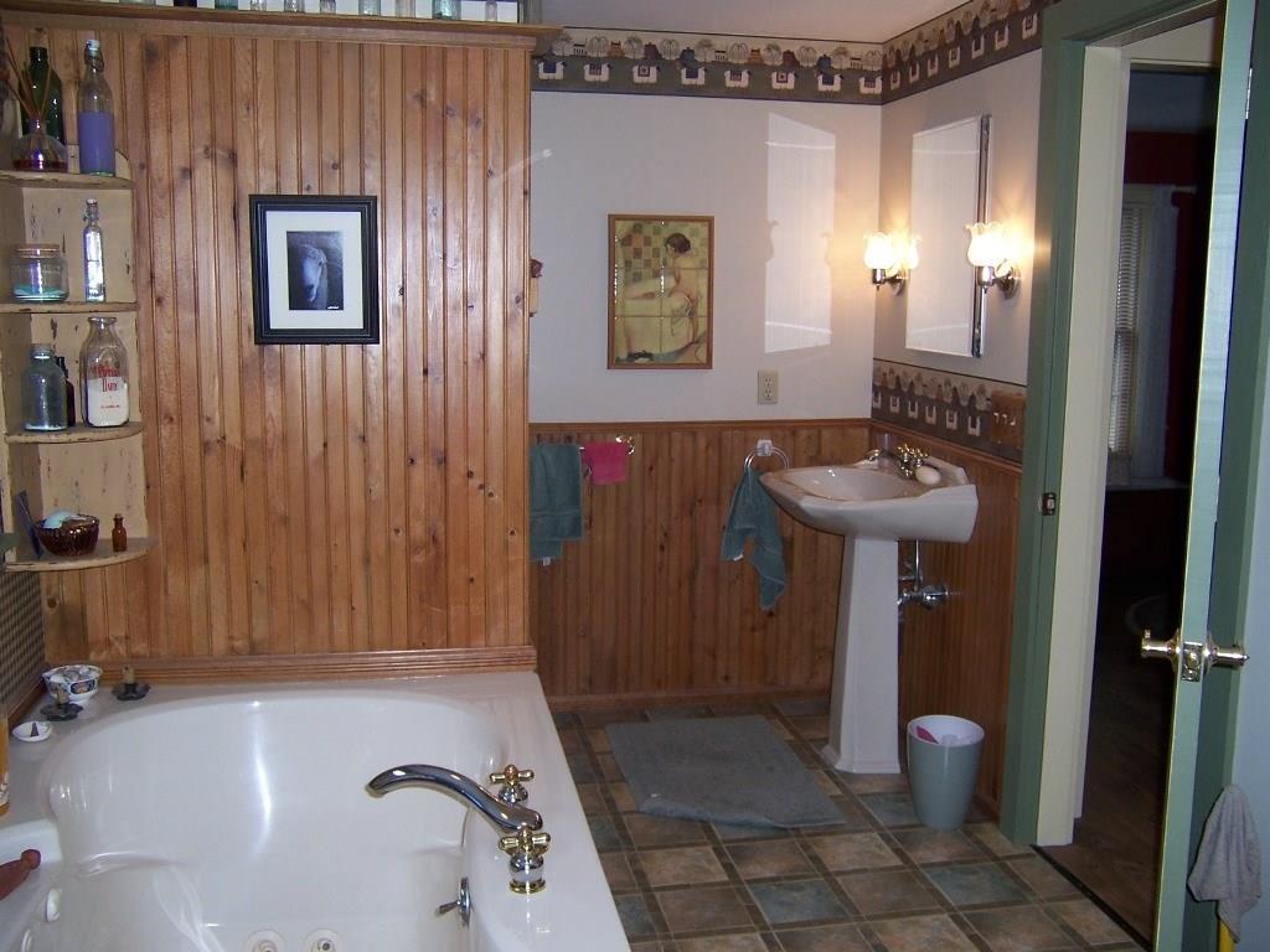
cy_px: 476
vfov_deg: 42.9
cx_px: 635
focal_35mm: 33
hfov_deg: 55.4
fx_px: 1211
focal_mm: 5.5
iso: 80
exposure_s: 1/60
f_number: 2.8
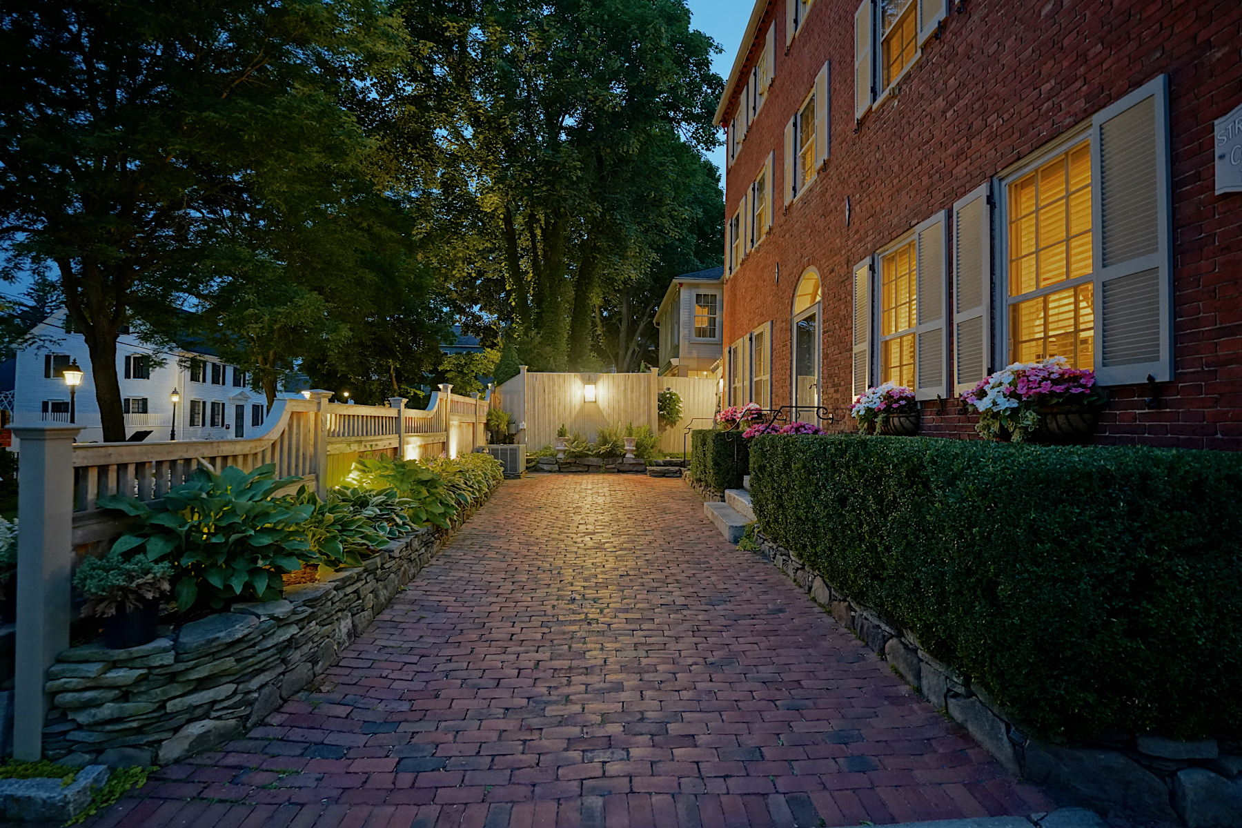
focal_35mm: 15
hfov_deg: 99.3
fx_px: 528
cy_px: 414
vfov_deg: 76.2
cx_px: 621
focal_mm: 15.3
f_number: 3.2
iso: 6400
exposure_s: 1/25
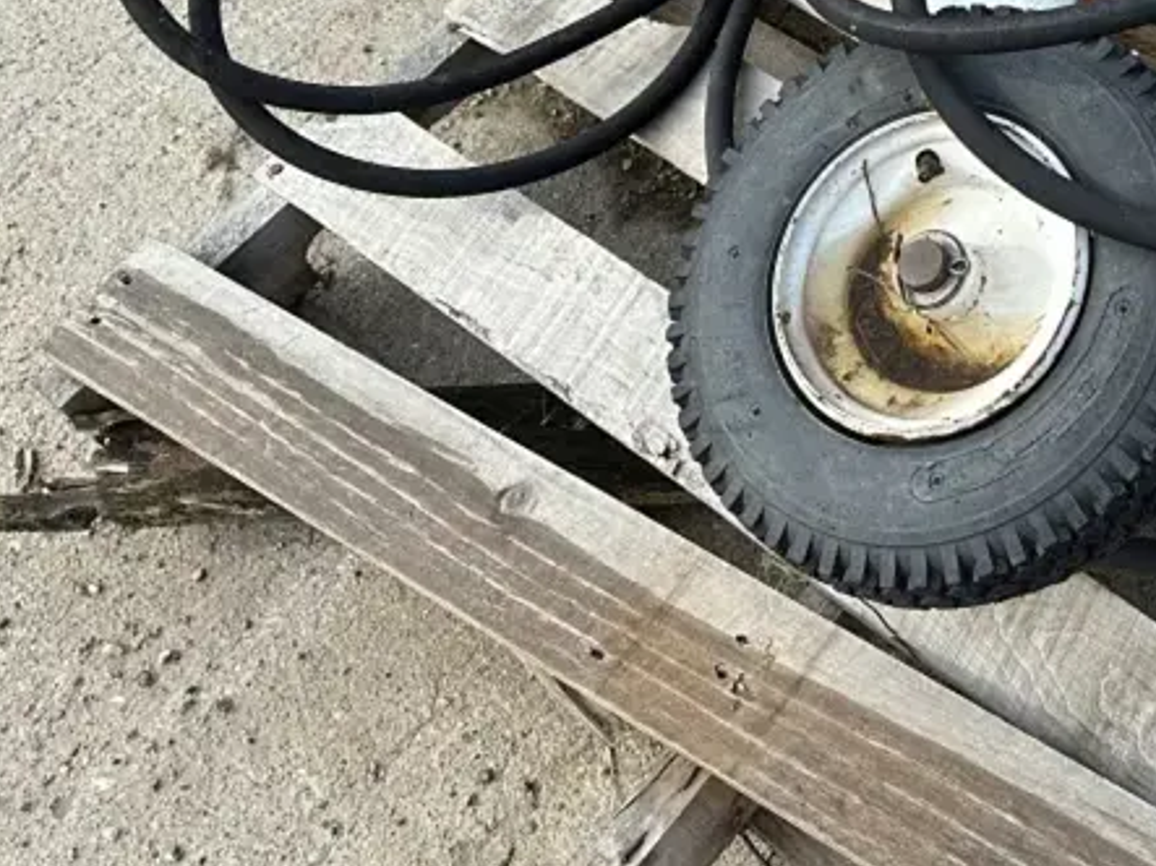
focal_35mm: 52
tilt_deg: -52.0
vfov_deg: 26.3
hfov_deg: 33.4
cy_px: -29
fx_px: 1736
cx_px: 1182
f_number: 1.78
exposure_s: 1/1495
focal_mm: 6.86
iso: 80
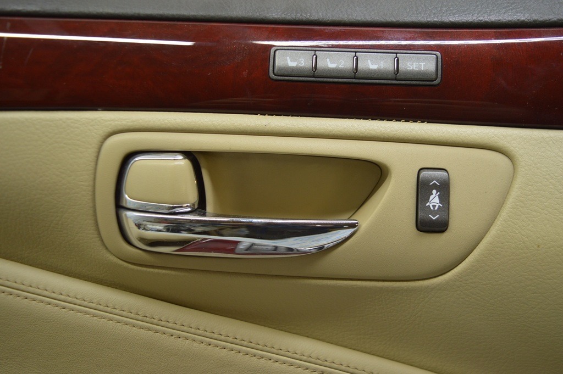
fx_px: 539
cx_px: 282
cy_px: 187
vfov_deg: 38.3
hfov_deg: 55.1
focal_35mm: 34
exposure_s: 1/80
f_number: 3.8
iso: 400
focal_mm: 23
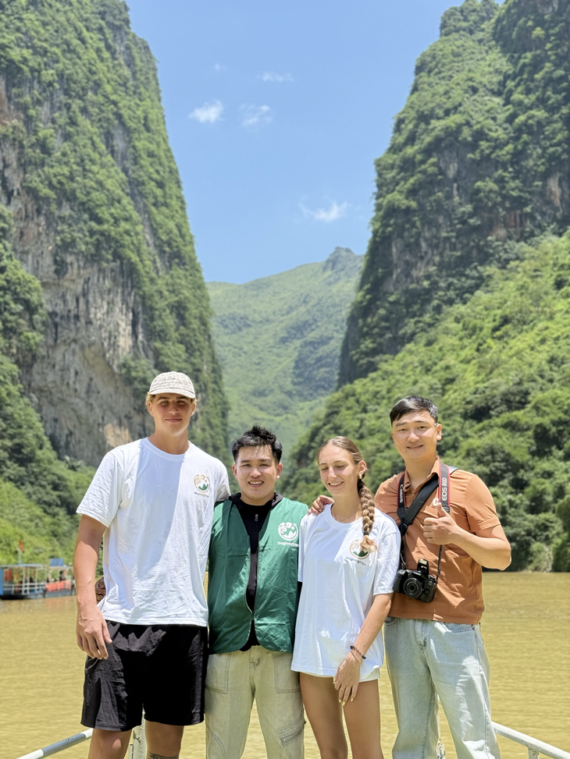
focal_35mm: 48
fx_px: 1054
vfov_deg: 39.7
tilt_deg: +10.4
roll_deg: +0.7
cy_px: 380
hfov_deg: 30.3
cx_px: 285
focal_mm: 6.76
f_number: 1.78
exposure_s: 1/2415
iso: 100
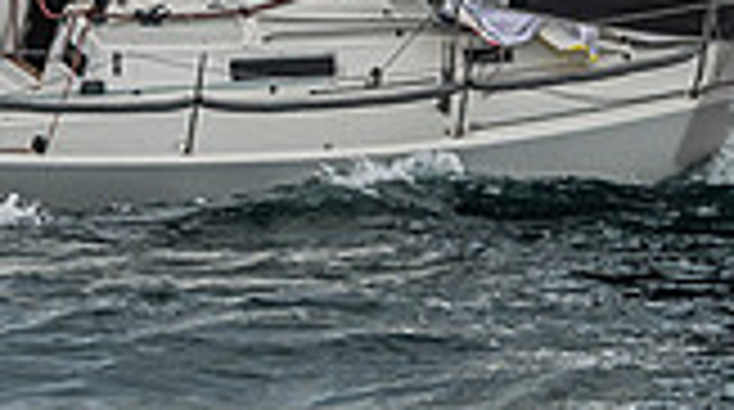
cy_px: -172
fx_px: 12337
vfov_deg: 1.9
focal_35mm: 635
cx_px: 506
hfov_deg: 3.4
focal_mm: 125
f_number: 8
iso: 400
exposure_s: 1/3200
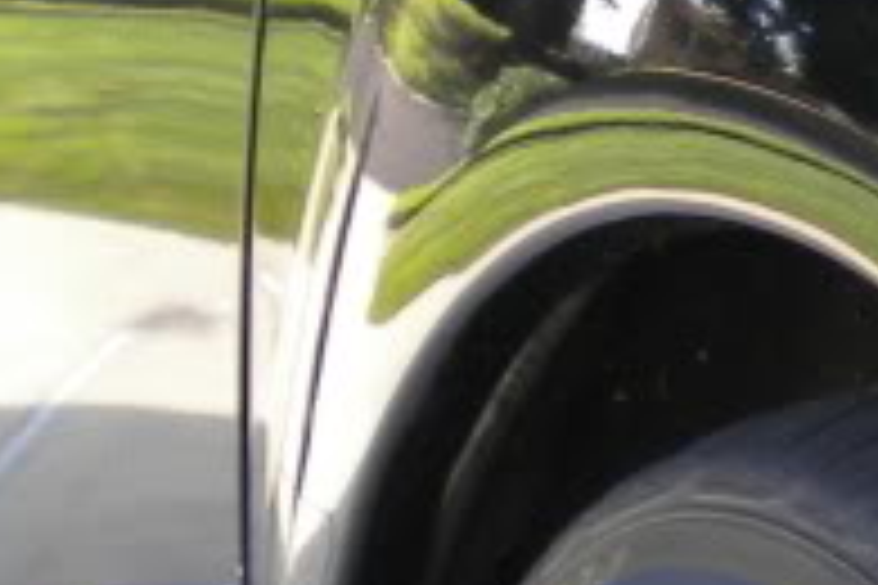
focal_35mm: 224
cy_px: 220
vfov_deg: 6.1
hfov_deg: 9.1
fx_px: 5463
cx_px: 892
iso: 80
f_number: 3.5
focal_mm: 7.4
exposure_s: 1/109
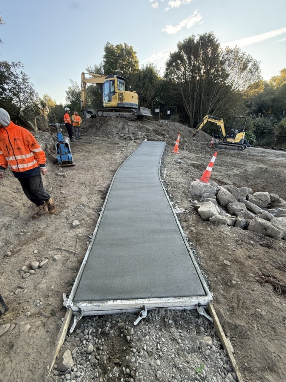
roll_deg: +0.2
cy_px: 191
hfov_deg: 85.7
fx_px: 154
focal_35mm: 14
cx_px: 143
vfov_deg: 102.1
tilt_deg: -22.8
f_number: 2.2
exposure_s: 1/131
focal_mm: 2.22
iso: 64
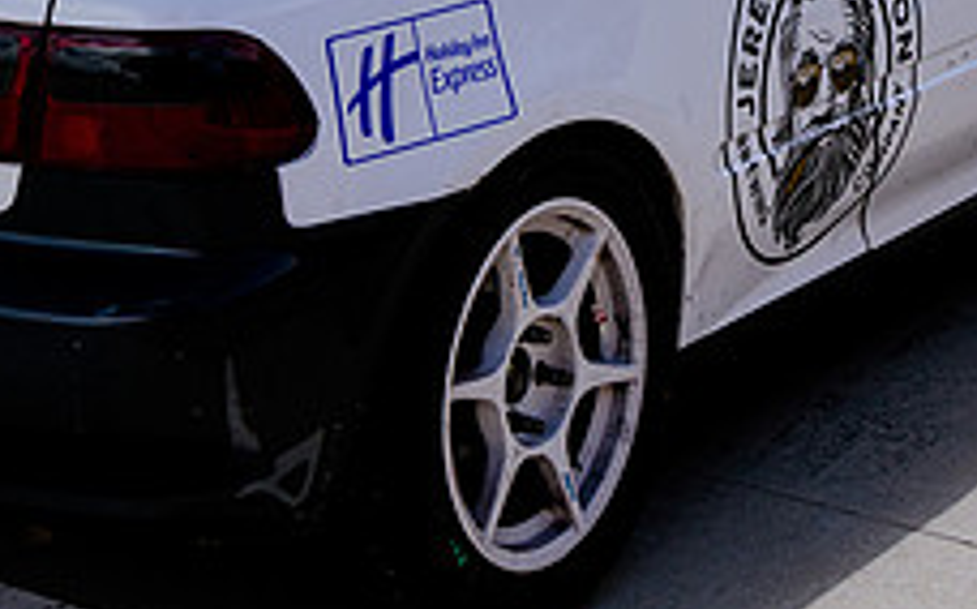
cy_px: -587
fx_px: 3192
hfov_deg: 17.4
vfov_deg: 10.1
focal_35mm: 120
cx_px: 384
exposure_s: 1/640
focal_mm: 31
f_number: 6.3
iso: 125
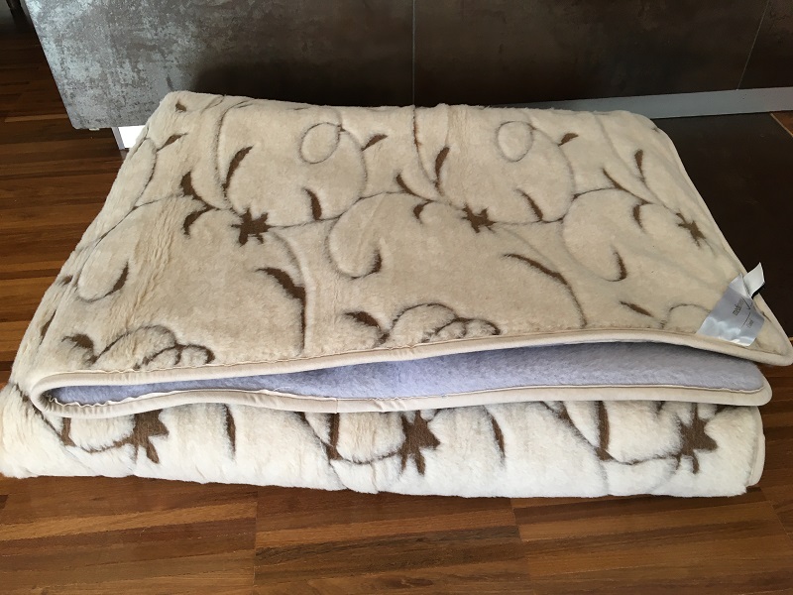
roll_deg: +0.5
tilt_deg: -44.2
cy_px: 298
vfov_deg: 48.2
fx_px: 664
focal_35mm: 29
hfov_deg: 61.7
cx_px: 396
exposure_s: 1/33
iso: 64
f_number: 2.2
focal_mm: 4.15
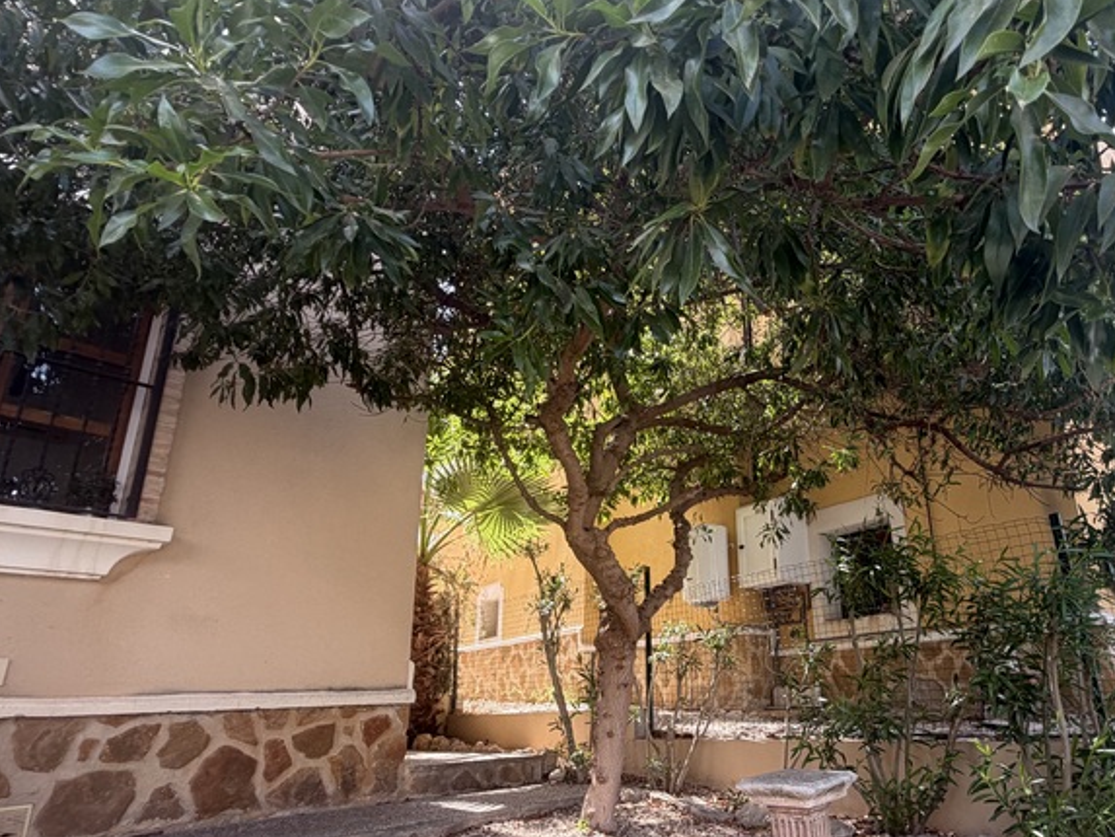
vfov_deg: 60.8
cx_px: 704
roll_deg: +2.3
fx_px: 709
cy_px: 480
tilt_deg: +17.6
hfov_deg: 74.9
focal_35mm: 22
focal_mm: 2.22
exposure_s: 1/157
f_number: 2.2
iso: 40
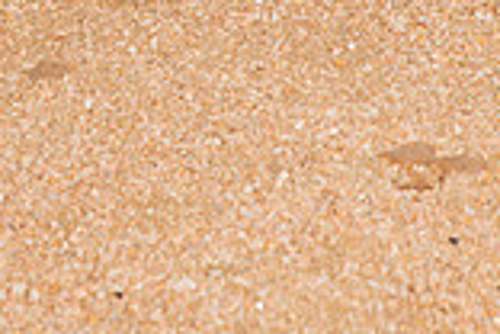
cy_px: -379
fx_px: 2319
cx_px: 157
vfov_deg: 7.8
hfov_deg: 12.3
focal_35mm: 167
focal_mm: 58
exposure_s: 1/320
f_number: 7.1
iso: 320
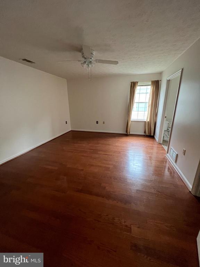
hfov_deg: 89.9
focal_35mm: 13
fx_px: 100
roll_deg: +0.5
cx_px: 100
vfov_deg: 106.2
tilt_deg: -16.7
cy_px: 134
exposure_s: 1/60
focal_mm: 1.57
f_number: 1.8
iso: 320
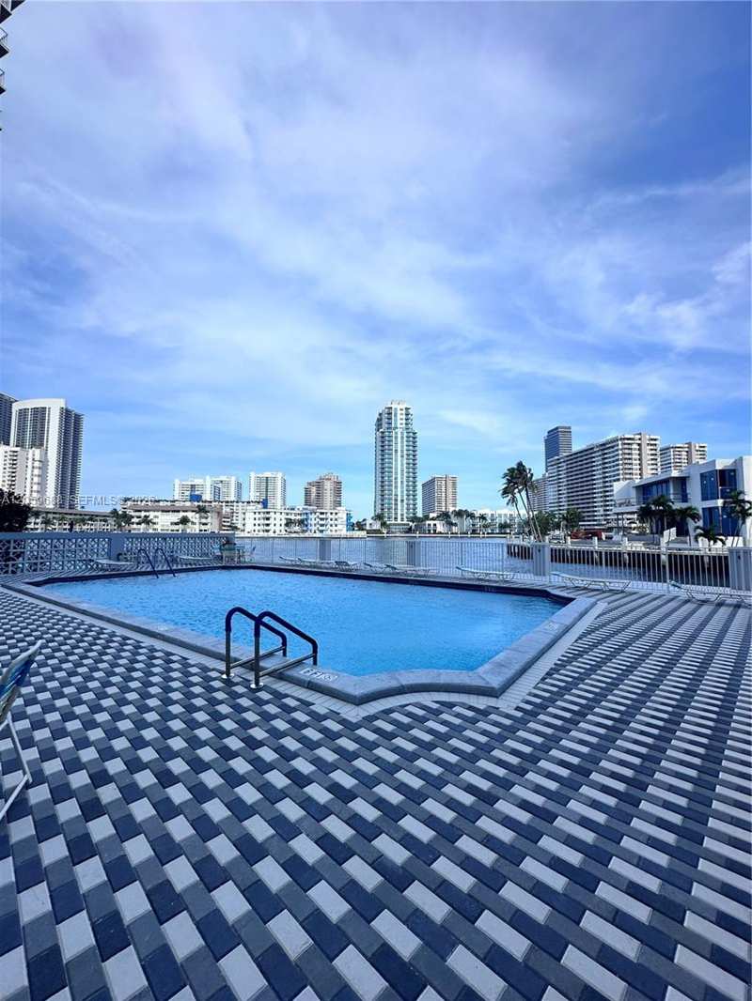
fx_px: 405
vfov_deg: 102.1
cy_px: 500
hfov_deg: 85.7
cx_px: 376
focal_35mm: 14
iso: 50
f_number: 2.2
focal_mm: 2.22
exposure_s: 1/2564
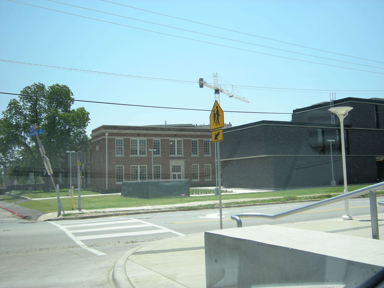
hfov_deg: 49.0
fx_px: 422
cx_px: 192
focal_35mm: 38
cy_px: 144
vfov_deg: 37.7
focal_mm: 6.3
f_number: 3.2
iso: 64
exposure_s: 1/644
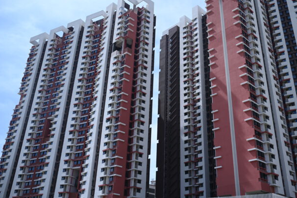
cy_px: 77
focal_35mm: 39
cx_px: 169
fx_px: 319
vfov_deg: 34.4
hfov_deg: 49.8
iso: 50
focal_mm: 30.5
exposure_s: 1/400
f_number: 5
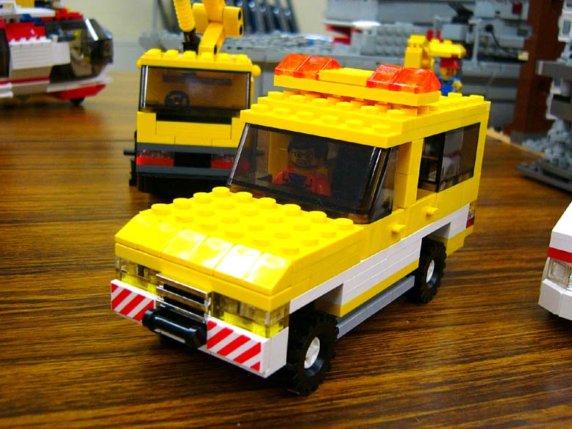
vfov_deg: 39.6
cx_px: 287
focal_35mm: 36
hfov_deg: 51.4
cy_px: 209
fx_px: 595
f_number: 2.8
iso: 100
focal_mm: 5.8
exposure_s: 1/60
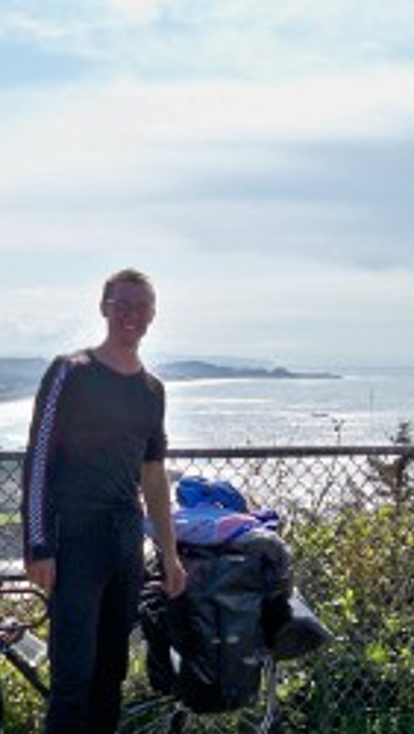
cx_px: 56
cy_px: 420
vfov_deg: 34.3
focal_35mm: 61
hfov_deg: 19.5
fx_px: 1188
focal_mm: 6.3
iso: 80
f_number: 4.7
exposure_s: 1/500
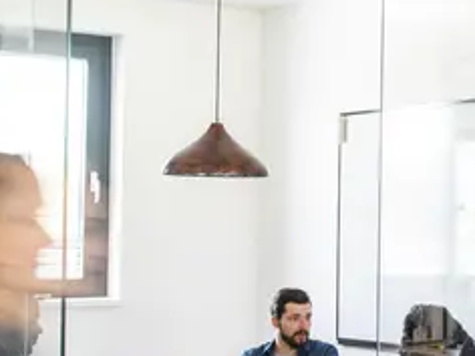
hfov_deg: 17.3
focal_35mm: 102
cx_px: 723
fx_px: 1400
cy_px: 225
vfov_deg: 14.5
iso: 100
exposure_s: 1/13
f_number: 4
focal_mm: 20
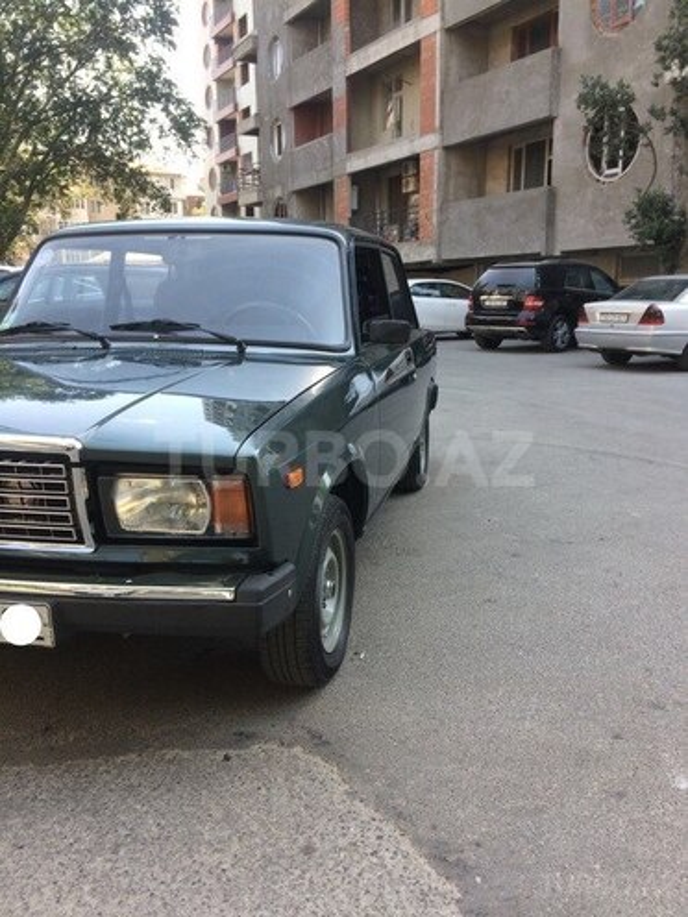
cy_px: 458
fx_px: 769
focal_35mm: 29
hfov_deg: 48.2
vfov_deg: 61.7
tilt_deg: -15.1
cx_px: 344
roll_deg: +2.0
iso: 32
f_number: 2.2
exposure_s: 1/266
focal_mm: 4.15
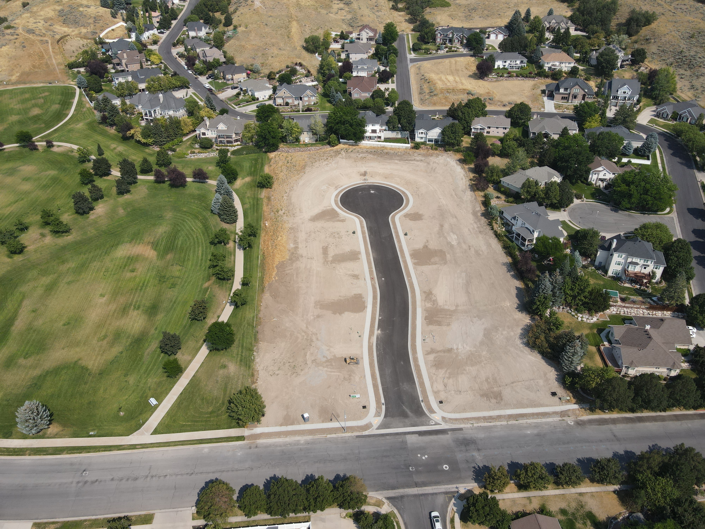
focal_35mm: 24
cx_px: 352
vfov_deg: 56.8
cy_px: 264
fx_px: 489
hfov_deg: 71.6
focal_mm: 4.5
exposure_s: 1/725
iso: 100
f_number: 2.8
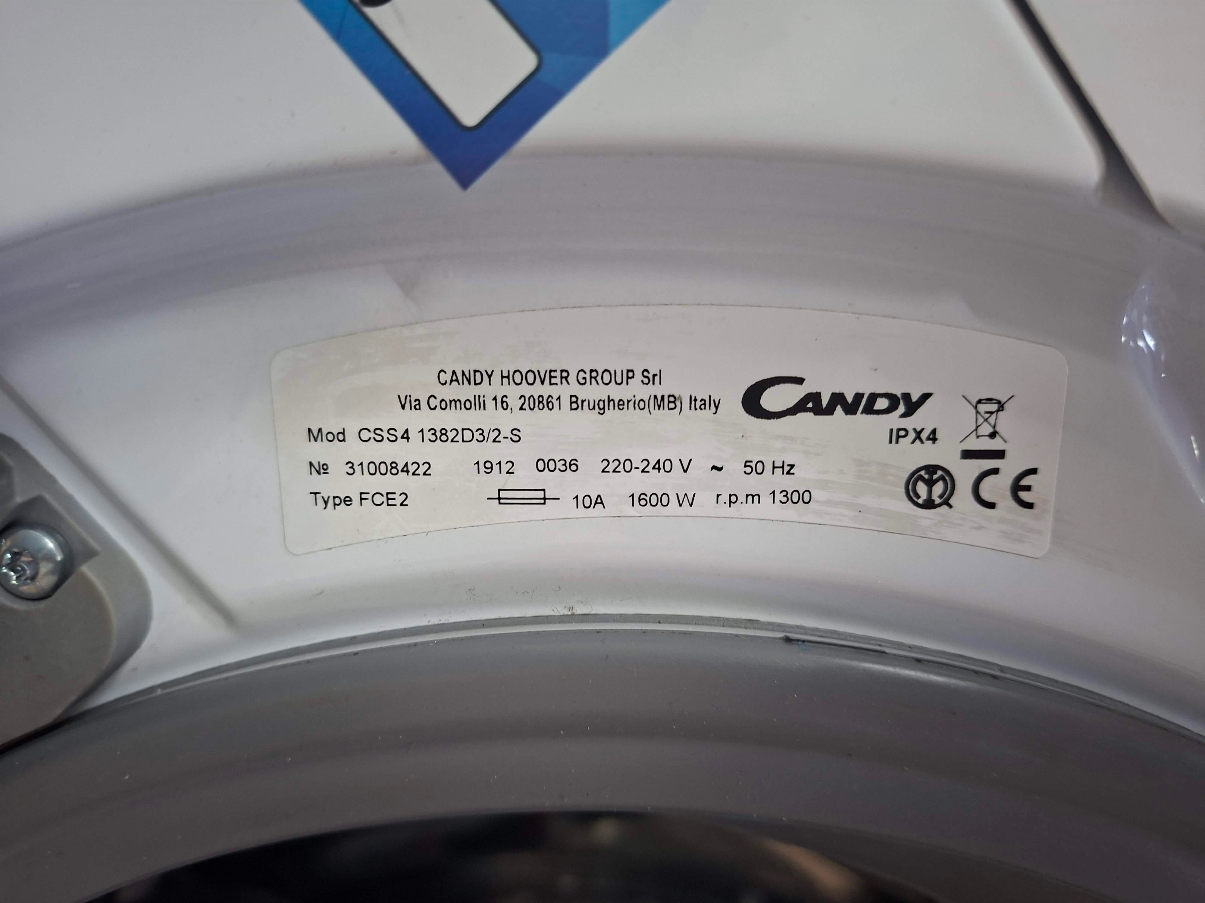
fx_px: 801
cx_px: 602
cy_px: 452
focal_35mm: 23
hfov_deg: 73.9
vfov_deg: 58.9
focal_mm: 5.54
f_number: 1.8
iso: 320
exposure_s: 1/30
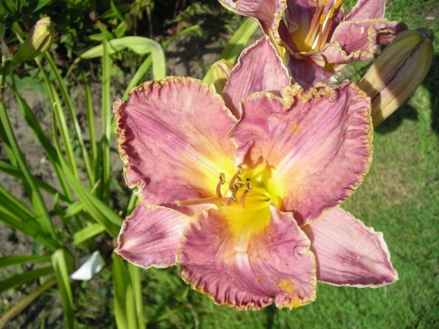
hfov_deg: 49.0
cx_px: 220
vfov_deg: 37.7
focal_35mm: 38
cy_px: 164
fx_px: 482
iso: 50
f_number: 6.4
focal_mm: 6.3
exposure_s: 1/191
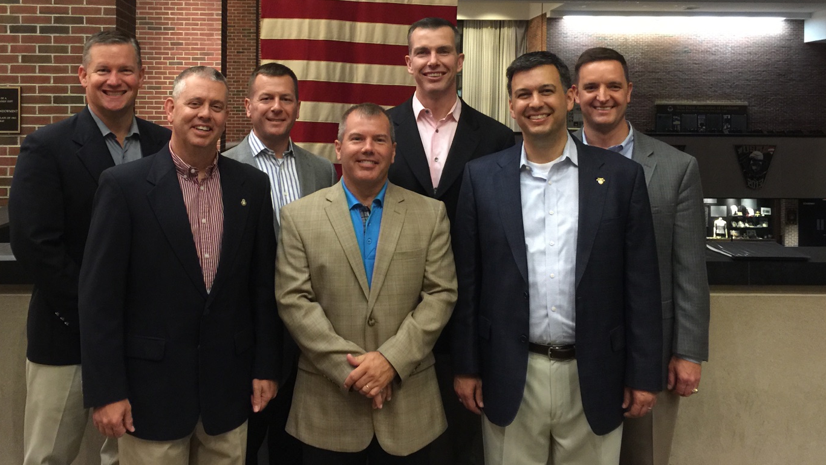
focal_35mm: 37
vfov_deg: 31.5
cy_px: 122
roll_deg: -0.6
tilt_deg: +0.6
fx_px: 811
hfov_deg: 53.8
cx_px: 360
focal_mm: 4.15
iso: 80
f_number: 2.2
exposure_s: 1/4
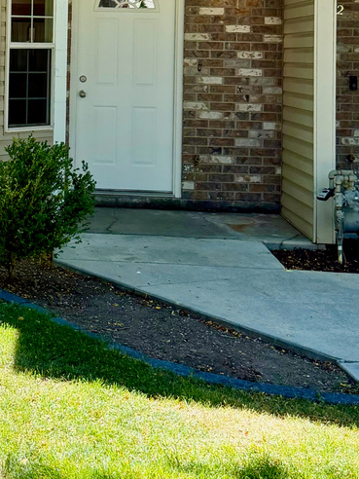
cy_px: 33
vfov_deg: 25.1
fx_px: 1037
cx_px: -21
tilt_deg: +0.4
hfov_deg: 19.0
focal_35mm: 75
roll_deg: +1.6
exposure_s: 1/1314
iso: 100
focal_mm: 6.76
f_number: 1.78
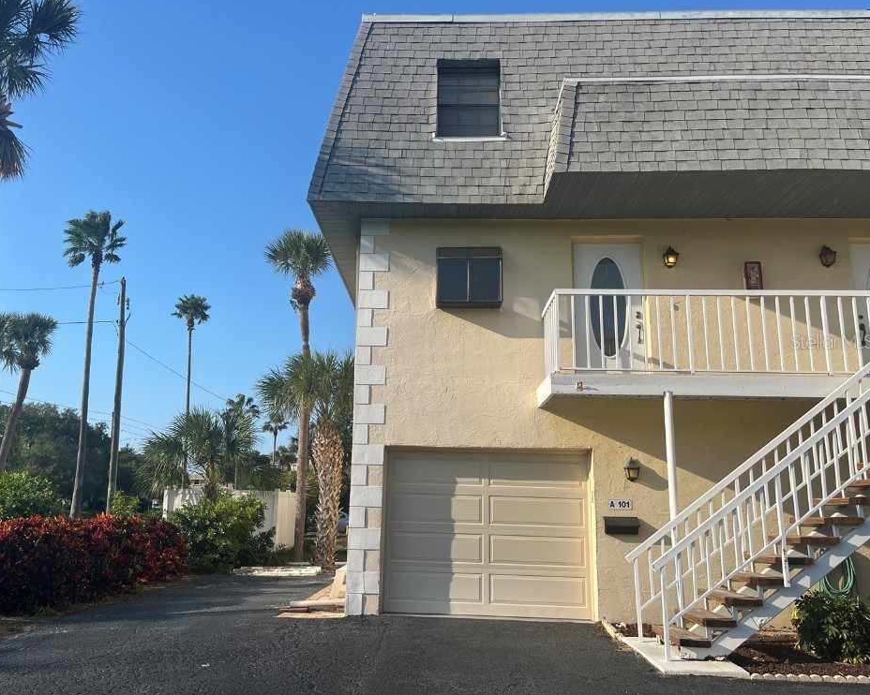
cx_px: 398
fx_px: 721
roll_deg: -0.9
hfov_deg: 62.1
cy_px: 341
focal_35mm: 28
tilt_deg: +13.1
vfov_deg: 51.5
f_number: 1.6
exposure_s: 1/3623
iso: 50
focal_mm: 5.1
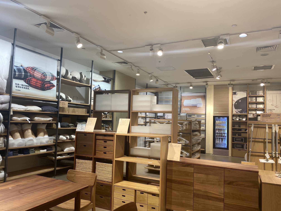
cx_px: 140
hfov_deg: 67.3
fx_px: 211
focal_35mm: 26
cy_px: 106
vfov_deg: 53.1
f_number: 1.8
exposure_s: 1/100
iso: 50
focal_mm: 4.25
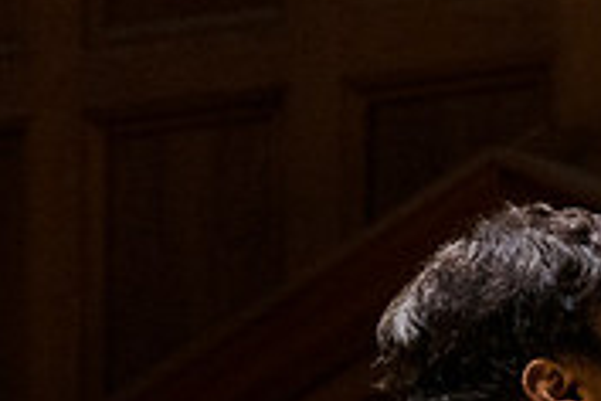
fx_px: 8881
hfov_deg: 3.9
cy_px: 630
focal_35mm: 532
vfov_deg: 2.6
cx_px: 784
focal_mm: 108
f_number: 5.6
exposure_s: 1/100
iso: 1600
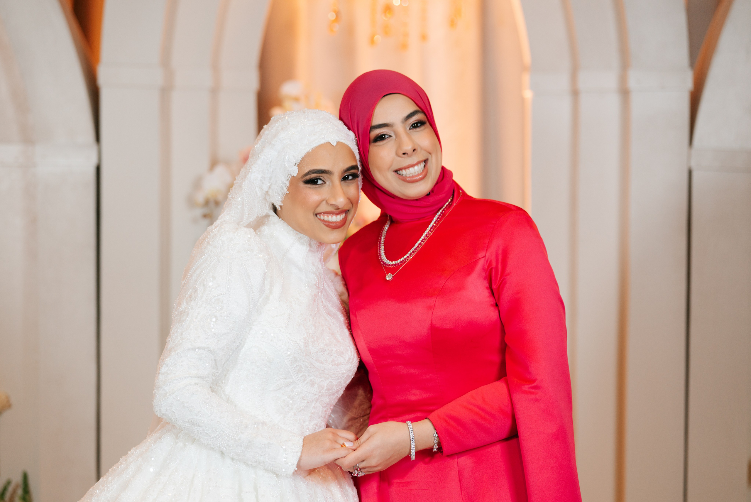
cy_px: 260
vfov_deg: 12.5
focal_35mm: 110
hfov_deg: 18.6
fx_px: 2294
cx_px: 357
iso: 320
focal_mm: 101
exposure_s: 1/200
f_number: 2.8
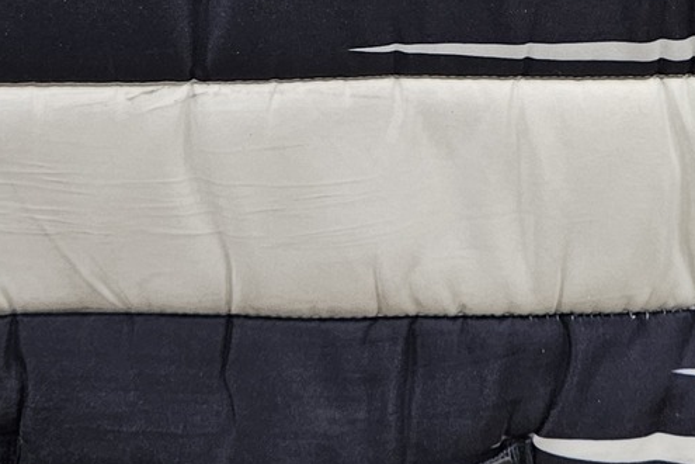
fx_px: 1911
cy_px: -238
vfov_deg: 13.1
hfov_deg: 20.6
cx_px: 444
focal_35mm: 99
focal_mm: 5.4
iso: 160
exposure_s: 1/100
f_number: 1.8
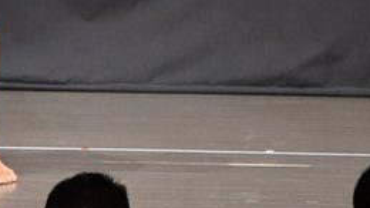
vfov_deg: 1.8
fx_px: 6639
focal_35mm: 677
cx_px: -28
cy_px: -124
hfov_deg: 3.2
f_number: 5.6
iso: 6400
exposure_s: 1/400
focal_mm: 145
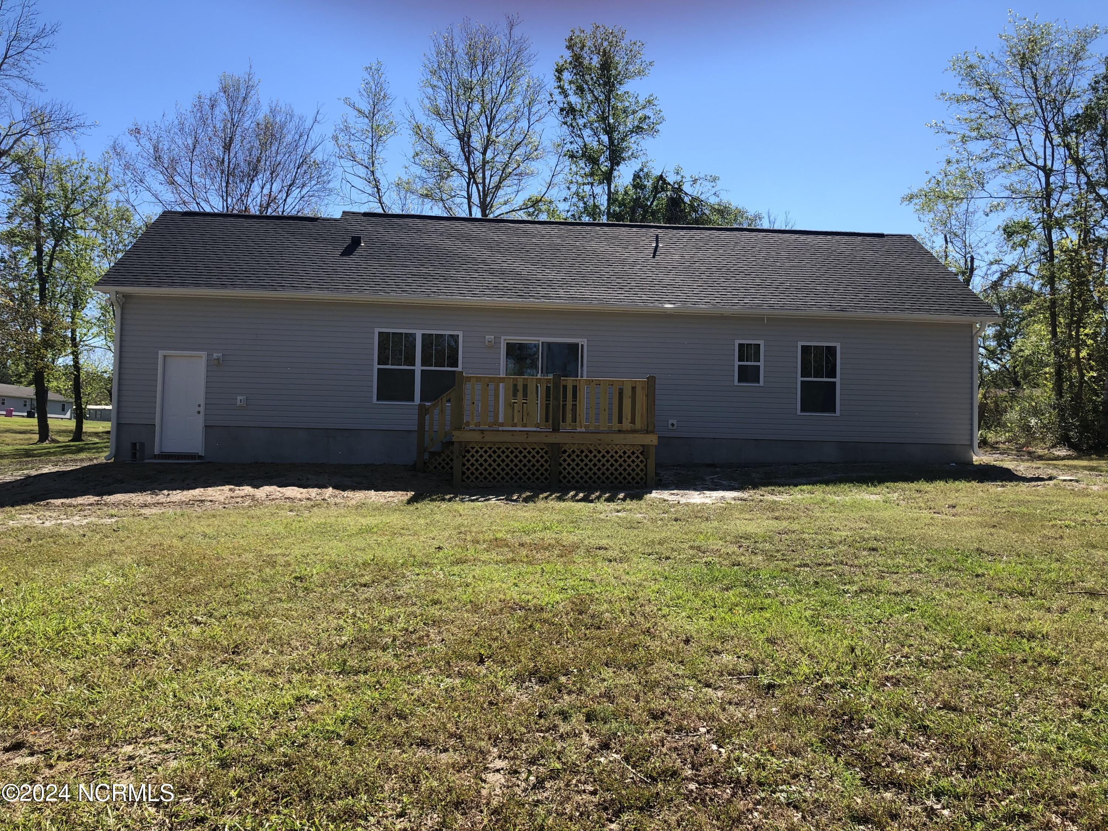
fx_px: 896
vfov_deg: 49.7
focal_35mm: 28
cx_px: 554
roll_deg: -0.3
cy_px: 416
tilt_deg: +2.5
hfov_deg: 63.4
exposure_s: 1/1080
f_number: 1.8
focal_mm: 3.99
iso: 20
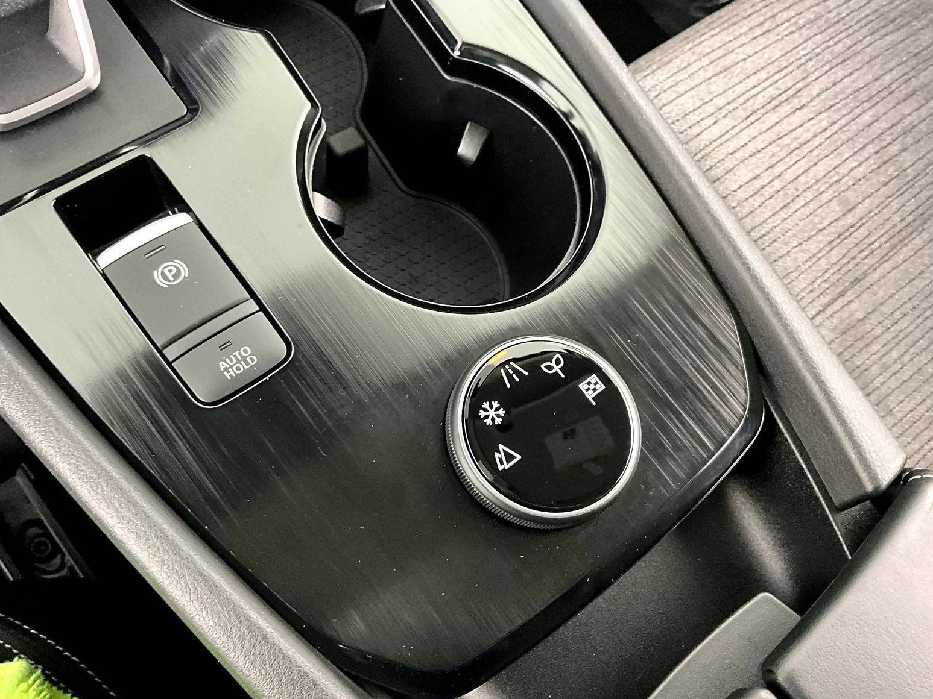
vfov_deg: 46.8
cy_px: 357
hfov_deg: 60.0
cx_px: 462
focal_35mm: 30
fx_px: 809
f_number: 1.8
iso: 500
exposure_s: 1/30
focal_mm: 3
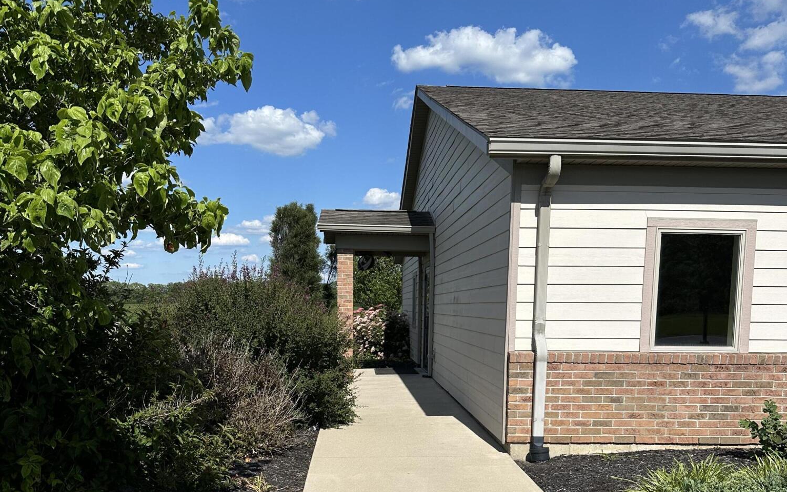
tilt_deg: -6.4
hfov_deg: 56.7
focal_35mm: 34
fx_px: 729
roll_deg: -1.4
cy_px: 385
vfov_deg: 36.2
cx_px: 394
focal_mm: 6.86
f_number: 1.78
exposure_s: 1/7576
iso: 80
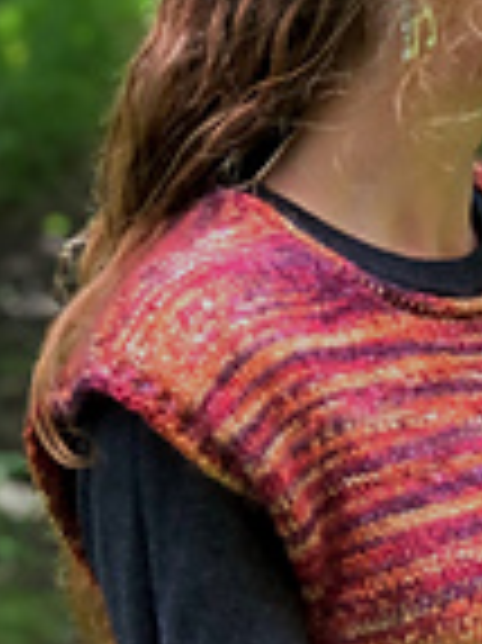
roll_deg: +1.1
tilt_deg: -15.8
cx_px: 502
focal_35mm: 199
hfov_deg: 7.4
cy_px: 725
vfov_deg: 9.8
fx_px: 3700
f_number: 2.8
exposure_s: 1/30
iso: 25
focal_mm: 6.6
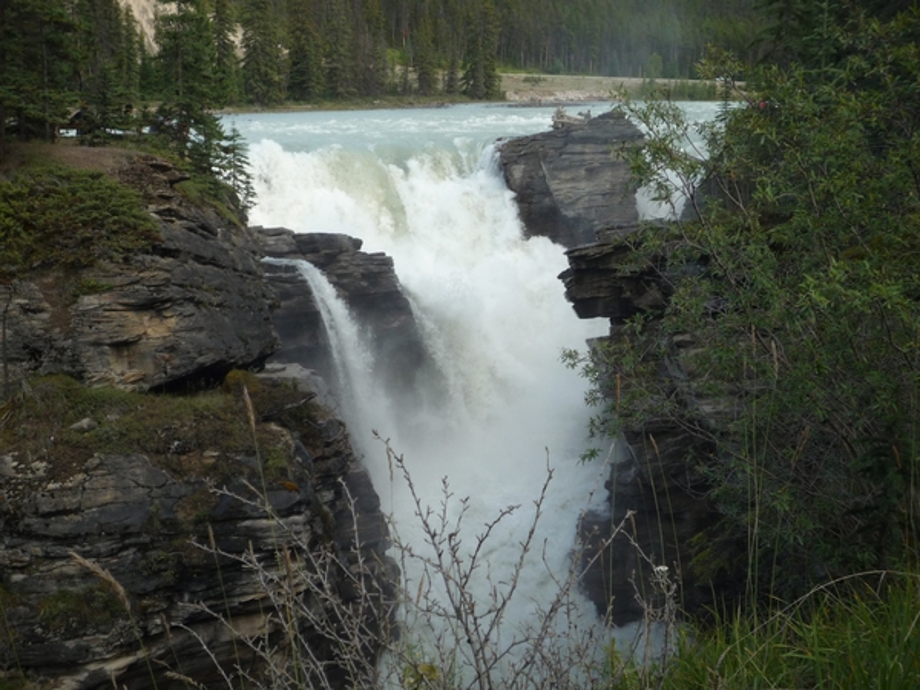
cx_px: 460
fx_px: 1249
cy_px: 345
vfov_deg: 30.9
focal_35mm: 47
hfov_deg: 40.4
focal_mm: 8.3
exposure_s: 1/200
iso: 100
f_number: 4.3
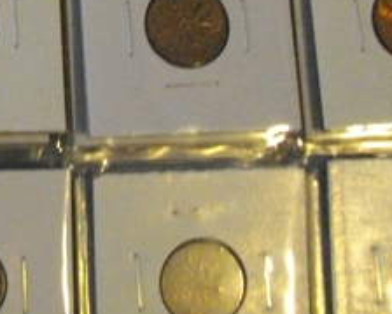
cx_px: -159
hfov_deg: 13.5
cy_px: -158
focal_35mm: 136
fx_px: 1577
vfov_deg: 10.9
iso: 800
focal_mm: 7.1
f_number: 3.2
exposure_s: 1/30
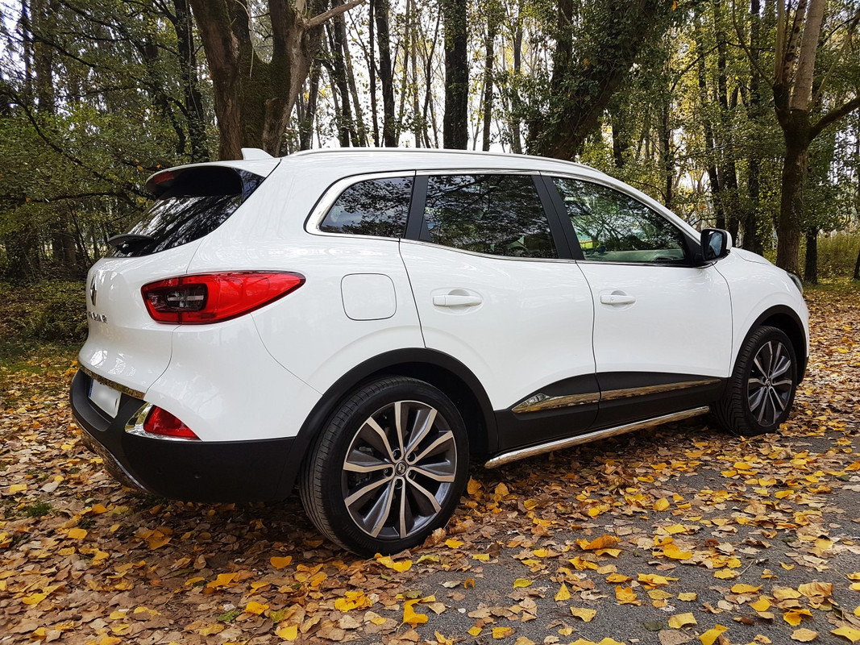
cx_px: 430
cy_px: 322
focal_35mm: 26
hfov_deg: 67.3
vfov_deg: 53.1
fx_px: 646
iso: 40
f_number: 1.7
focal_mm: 4.2
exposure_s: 1/503
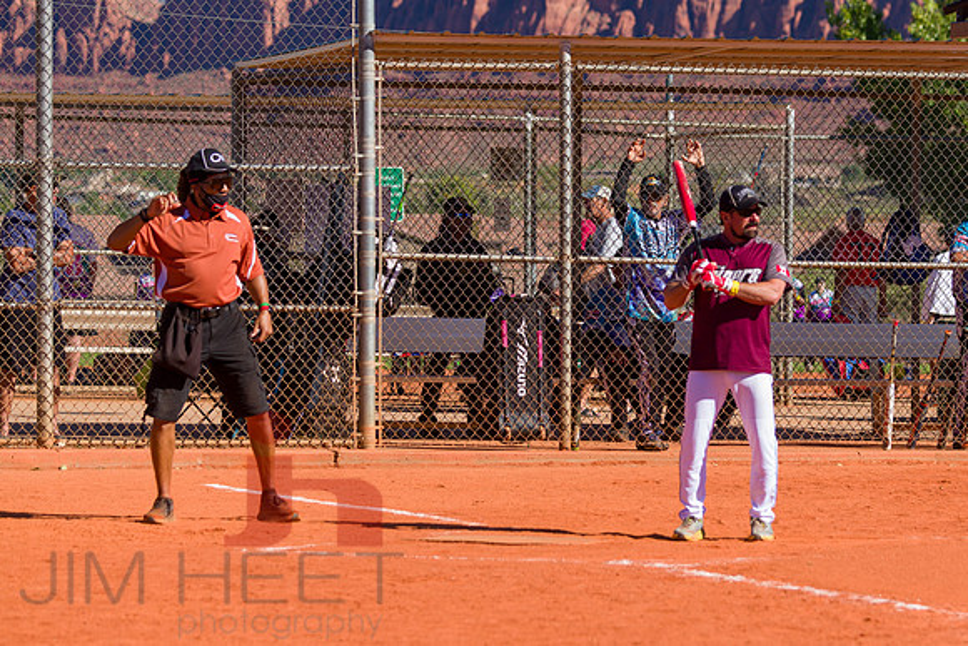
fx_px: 5676
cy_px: 342
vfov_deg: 6.5
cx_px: 643
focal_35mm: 211
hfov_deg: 9.7
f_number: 6.3
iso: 400
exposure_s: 1/1600
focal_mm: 155
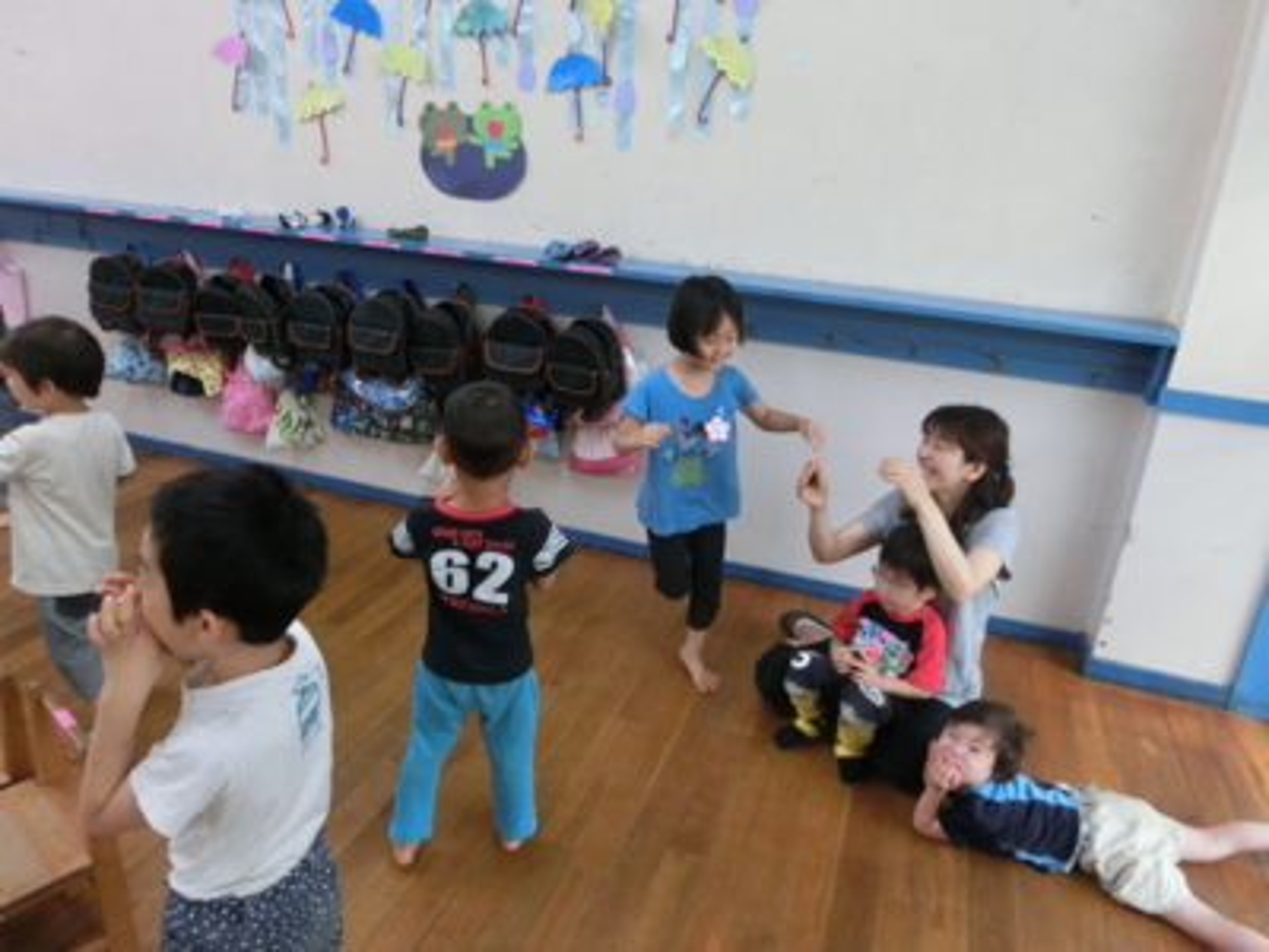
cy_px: 476
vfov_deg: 56.8
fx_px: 880
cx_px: 634
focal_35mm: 24
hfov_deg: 71.6
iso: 500
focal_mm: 4.24
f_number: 3
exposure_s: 1/125
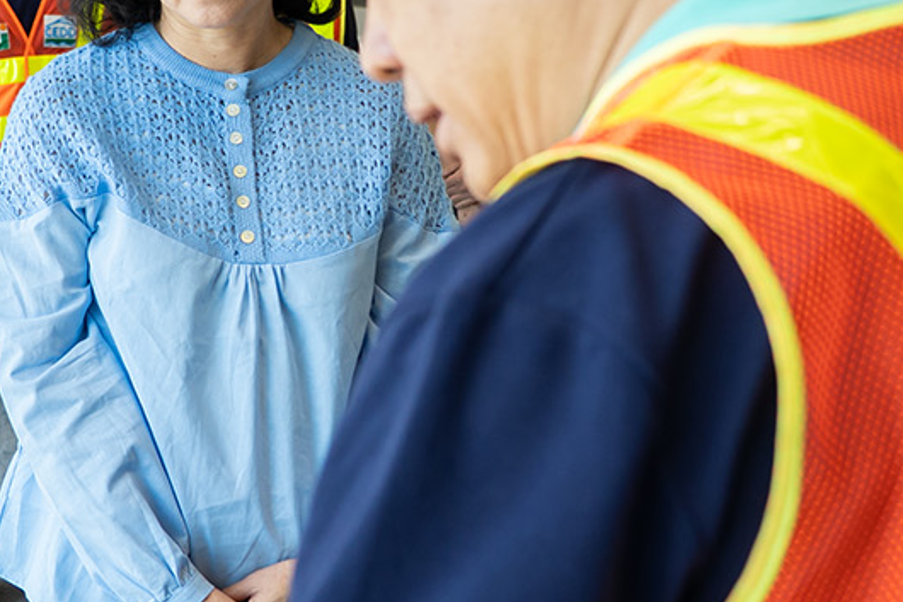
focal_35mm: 83
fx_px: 2081
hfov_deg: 24.2
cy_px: 165
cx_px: 220
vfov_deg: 16.4
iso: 500
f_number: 4
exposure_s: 1/200
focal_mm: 25
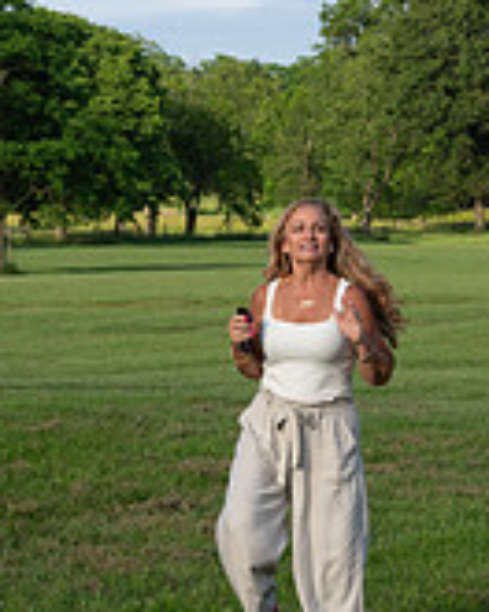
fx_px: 2913
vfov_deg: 12.0
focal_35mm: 161
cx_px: 172
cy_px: 430
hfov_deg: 9.6
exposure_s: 1/200
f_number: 9
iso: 125
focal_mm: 32
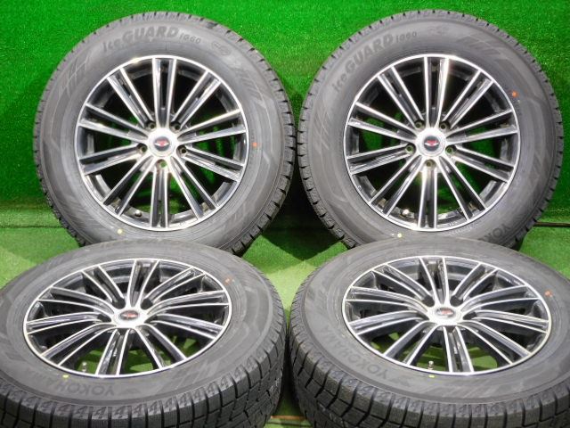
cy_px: 214
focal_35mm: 60
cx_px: 285
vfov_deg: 24.4
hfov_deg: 32.2
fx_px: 988
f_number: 4.2
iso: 400
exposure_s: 1/20
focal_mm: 10.7
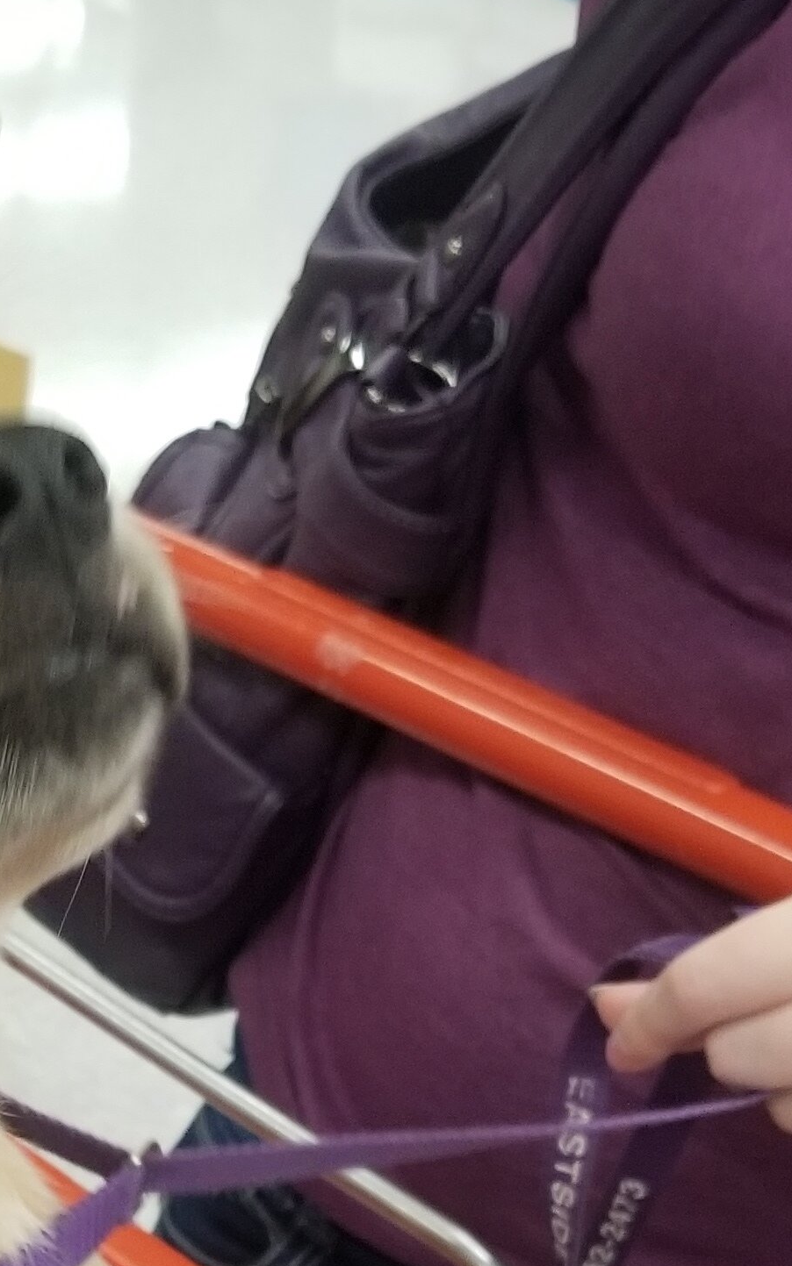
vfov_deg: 25.3
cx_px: -94
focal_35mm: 77
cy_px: 1298
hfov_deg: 16.4
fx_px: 2659
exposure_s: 1/60
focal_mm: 4.25
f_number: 1.7
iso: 200
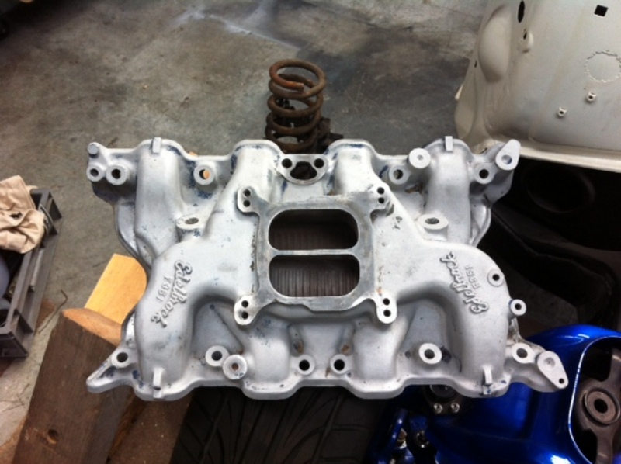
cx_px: 310
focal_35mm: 35
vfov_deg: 40.6
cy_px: 232
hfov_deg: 52.7
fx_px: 627
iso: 100
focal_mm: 3.85
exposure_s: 1/60
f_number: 2.8
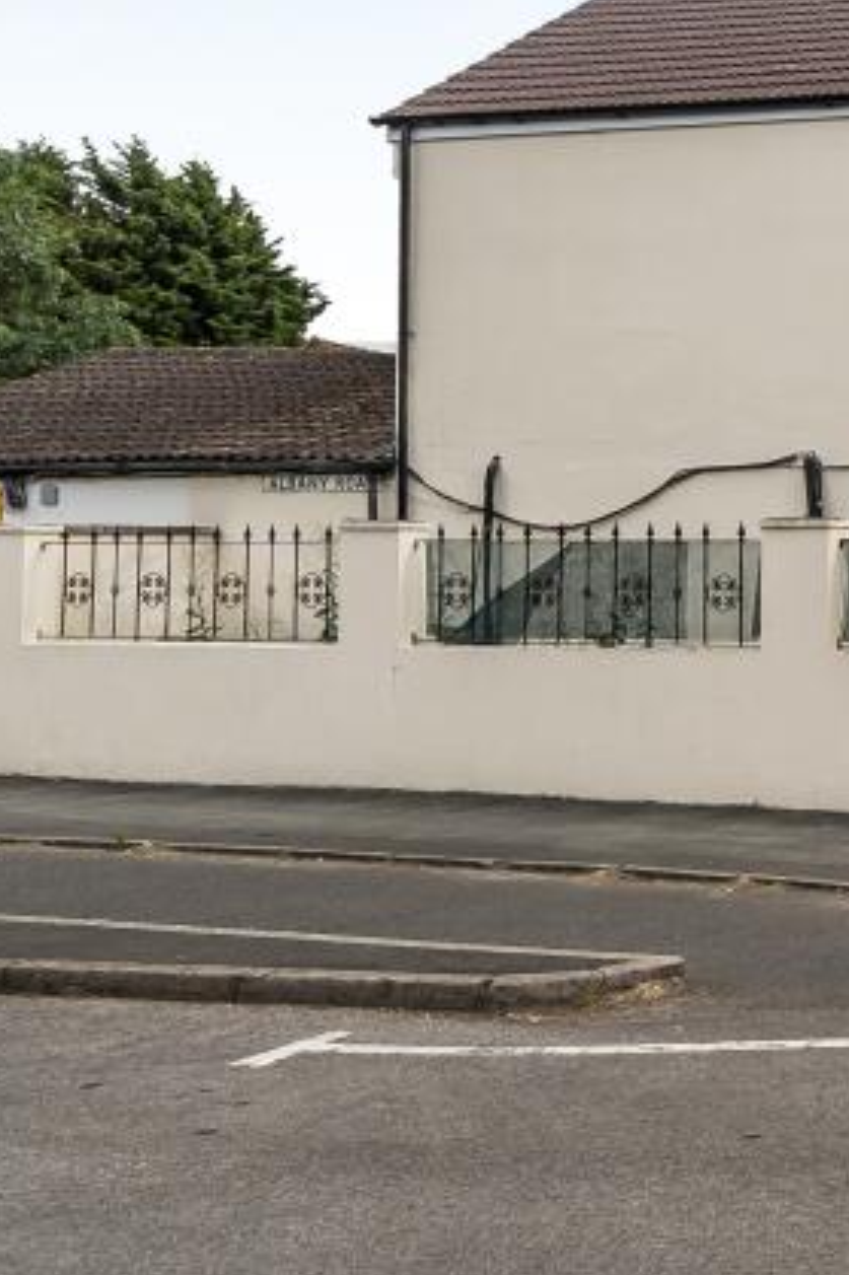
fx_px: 1558
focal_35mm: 44
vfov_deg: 42.4
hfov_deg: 24.9
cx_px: 1199
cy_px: 245
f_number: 8
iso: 400
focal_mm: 12
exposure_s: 1/640
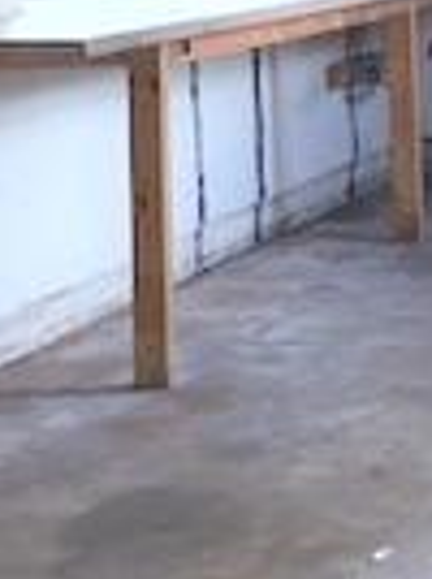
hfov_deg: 13.2
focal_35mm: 104
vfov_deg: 18.2
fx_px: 1736
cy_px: -69
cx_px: 704
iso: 32
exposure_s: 1/31
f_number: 2.2
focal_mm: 4.15
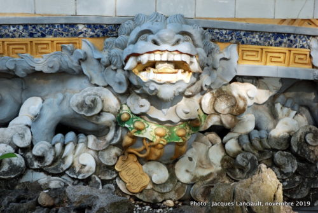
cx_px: 159
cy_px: 106
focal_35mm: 72
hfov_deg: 28.0
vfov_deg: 19.0
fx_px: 637
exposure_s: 1/15
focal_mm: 48
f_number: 11
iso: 100
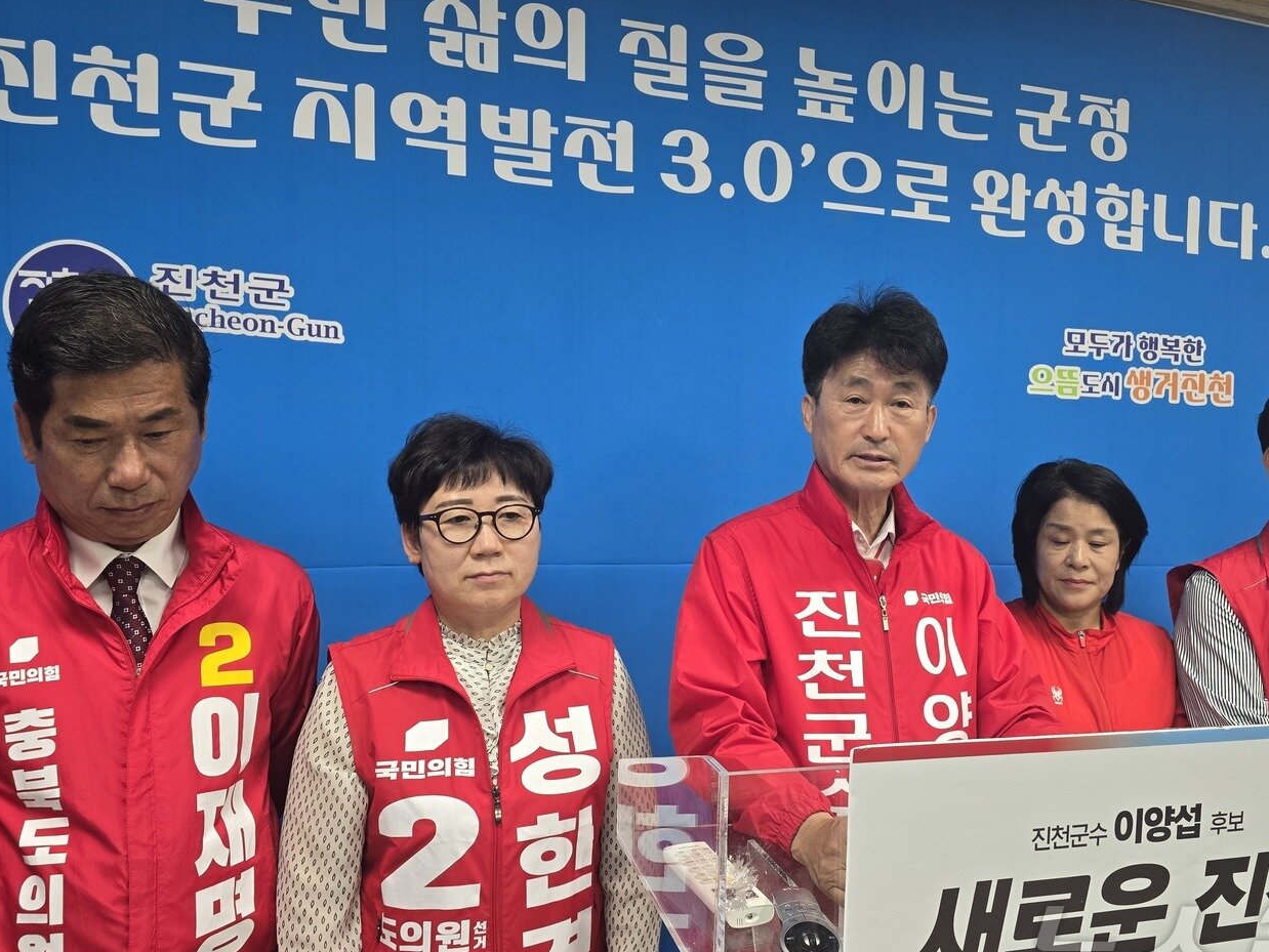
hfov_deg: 67.1
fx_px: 953
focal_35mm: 26
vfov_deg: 53.0
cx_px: 707
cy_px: 506
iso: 160
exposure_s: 1/120
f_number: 1.7
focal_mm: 6.3
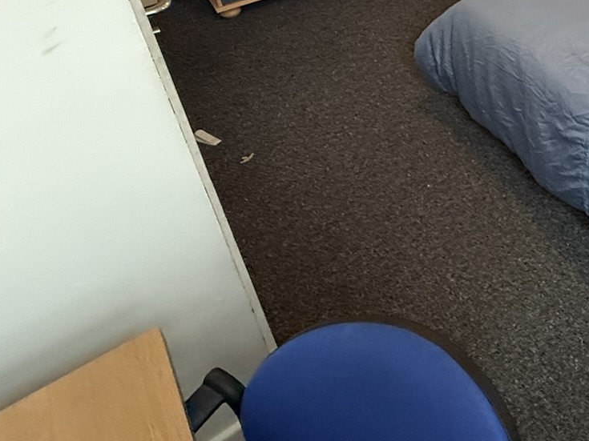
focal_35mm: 39
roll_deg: -0.2
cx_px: 661
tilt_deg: -26.9
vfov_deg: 32.5
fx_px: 663
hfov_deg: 38.7
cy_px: -39
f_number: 2.2
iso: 500
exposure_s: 1/50
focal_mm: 2.22
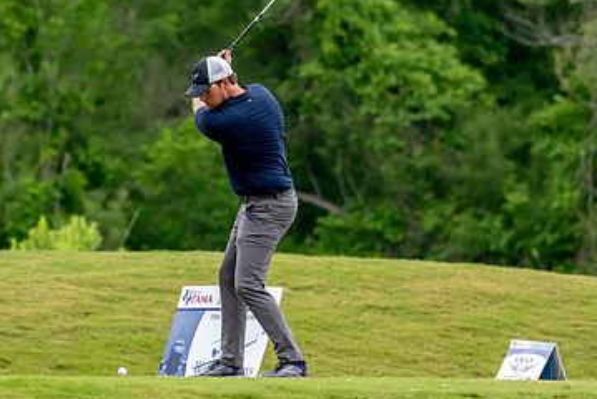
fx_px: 11651
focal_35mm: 702
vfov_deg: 2.0
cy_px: 144
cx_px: 188
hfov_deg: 2.9
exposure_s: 1/2000
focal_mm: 290
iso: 2000
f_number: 5.6
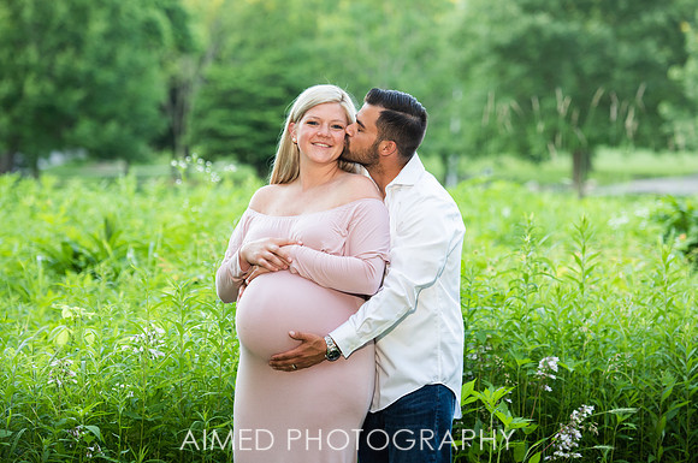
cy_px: 215
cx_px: 349
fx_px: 2342
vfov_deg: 11.3
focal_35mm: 121
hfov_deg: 16.9
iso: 320
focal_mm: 112
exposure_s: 1/250
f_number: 3.5
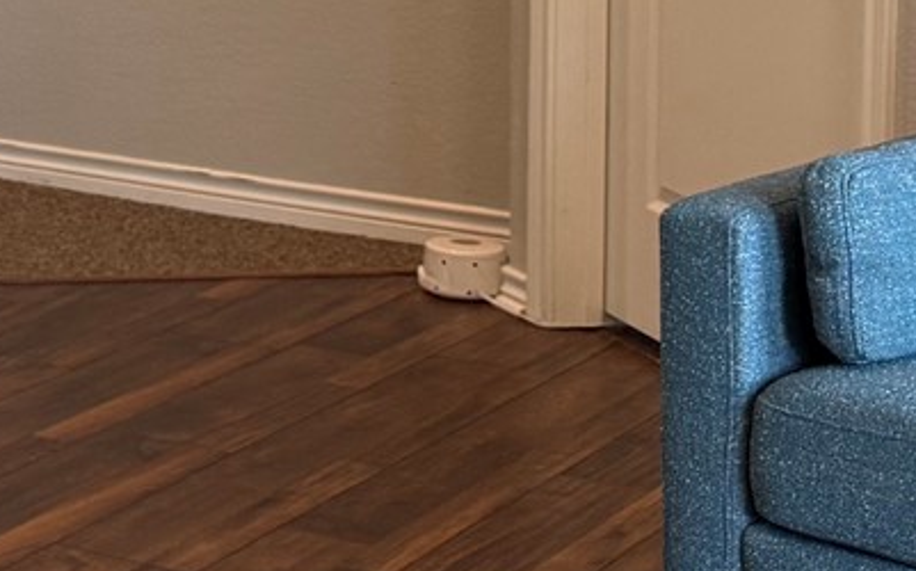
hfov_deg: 14.2
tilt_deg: -3.2
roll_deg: +0.8
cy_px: -281
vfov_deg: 9.8
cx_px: -729
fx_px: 3243
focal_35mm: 130
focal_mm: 6.76
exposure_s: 1/60
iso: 125
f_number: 1.78
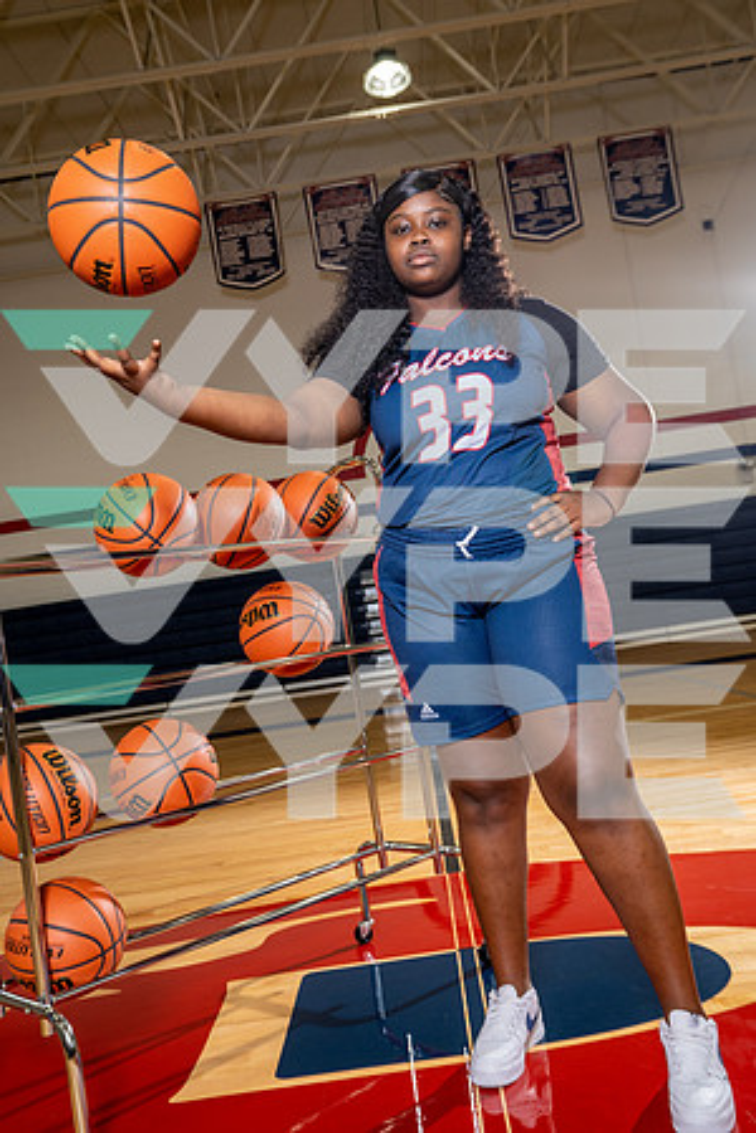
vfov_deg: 57.2
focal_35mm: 33
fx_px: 1039
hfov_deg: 40.0
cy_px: 566
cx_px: 378
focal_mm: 33
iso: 800
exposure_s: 1/250
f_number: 5.6
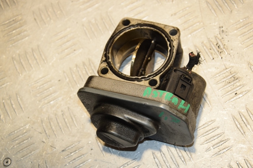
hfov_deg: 26.0
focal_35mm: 78
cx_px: 126
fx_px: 548
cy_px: 84
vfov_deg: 17.5
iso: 800
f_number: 6.3
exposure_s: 1/200
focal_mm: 52
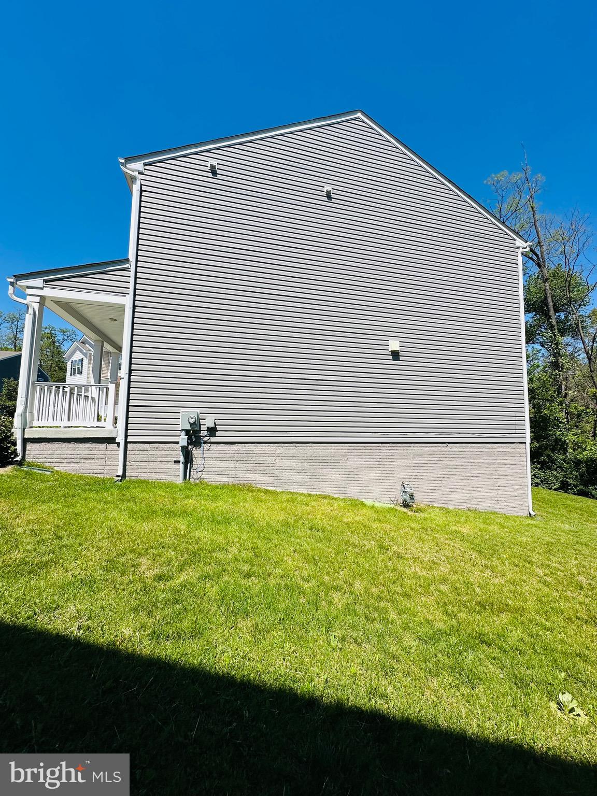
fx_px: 322
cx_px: 298
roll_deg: -0.6
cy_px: 398
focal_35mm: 14
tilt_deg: +5.8
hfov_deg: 85.7
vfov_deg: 102.1
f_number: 2.2
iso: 50
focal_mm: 2.22
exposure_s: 1/2451
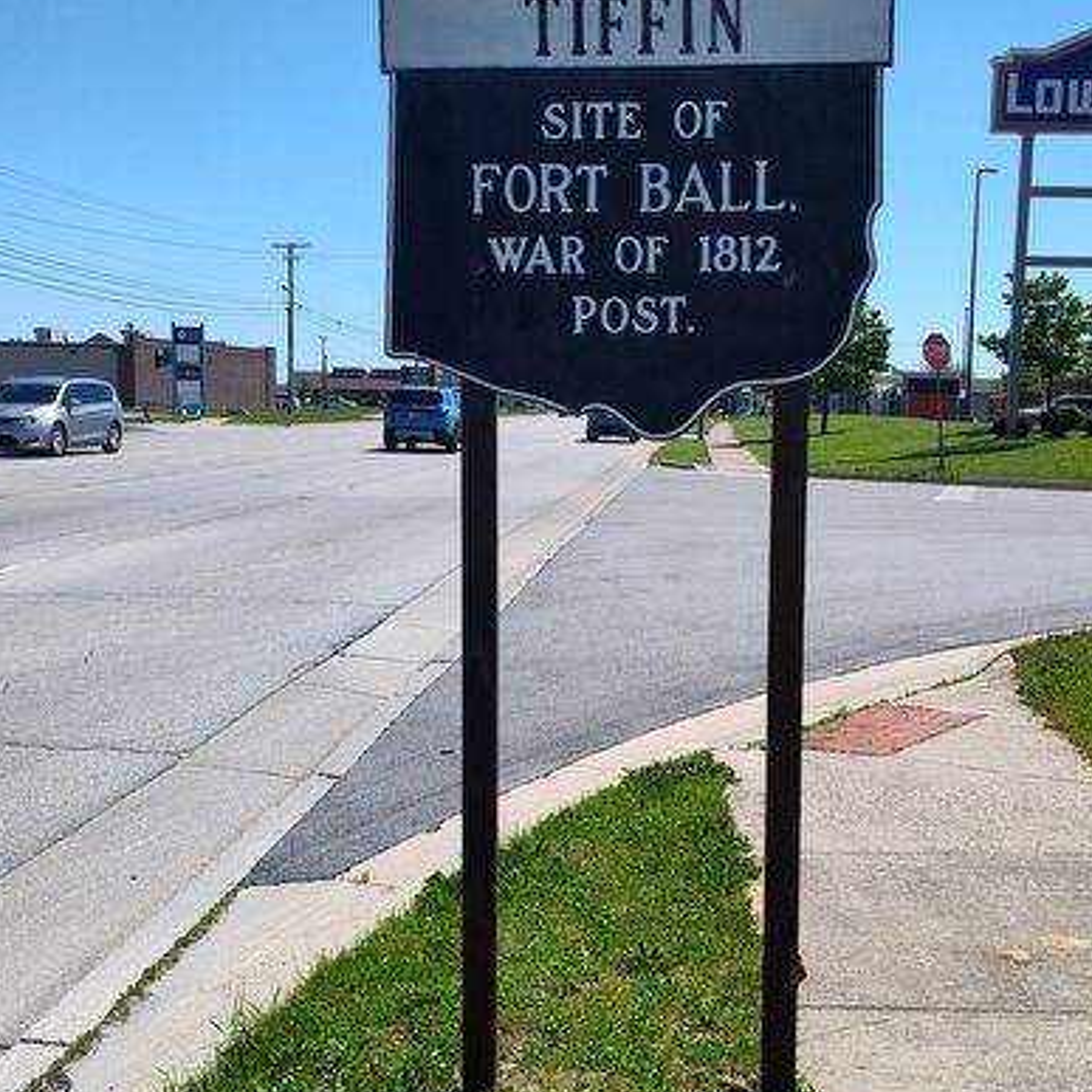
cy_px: 629
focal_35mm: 42
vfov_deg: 39.9
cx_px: 635
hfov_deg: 39.9
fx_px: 1499
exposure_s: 1/1486
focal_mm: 5.56
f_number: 1.8
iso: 100
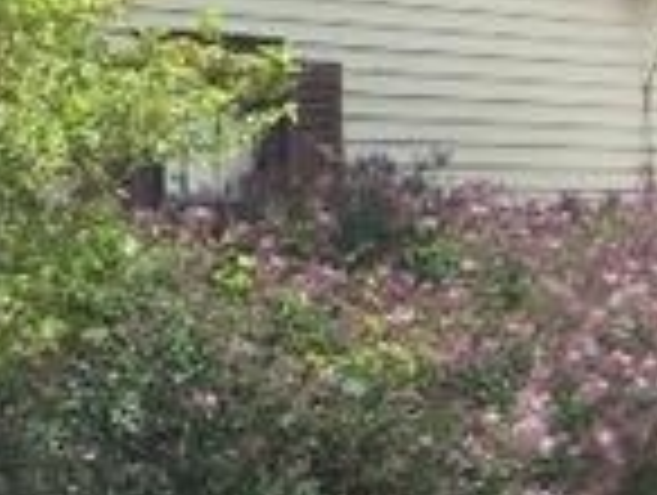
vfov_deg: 7.5
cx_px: -479
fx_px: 3783
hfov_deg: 9.5
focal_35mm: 199
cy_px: 97
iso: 80
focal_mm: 6.3
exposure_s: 1/640
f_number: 4
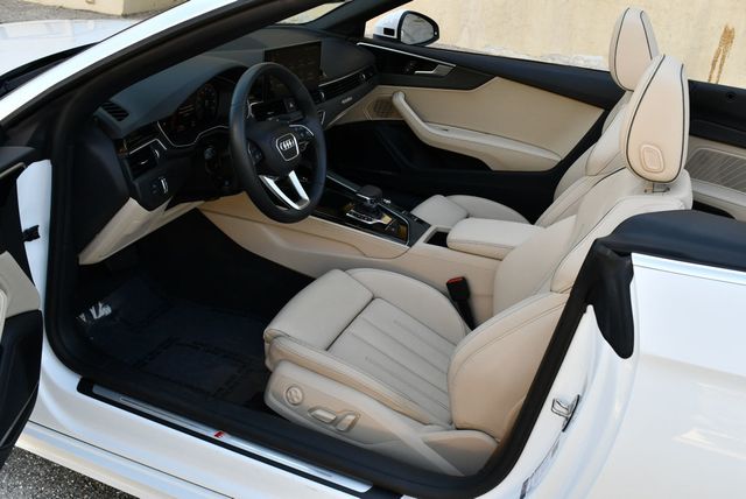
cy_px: 250
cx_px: 373
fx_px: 747
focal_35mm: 36
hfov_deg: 53.1
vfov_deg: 36.9
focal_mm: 18
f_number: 5.6
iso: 250
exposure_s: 1/250
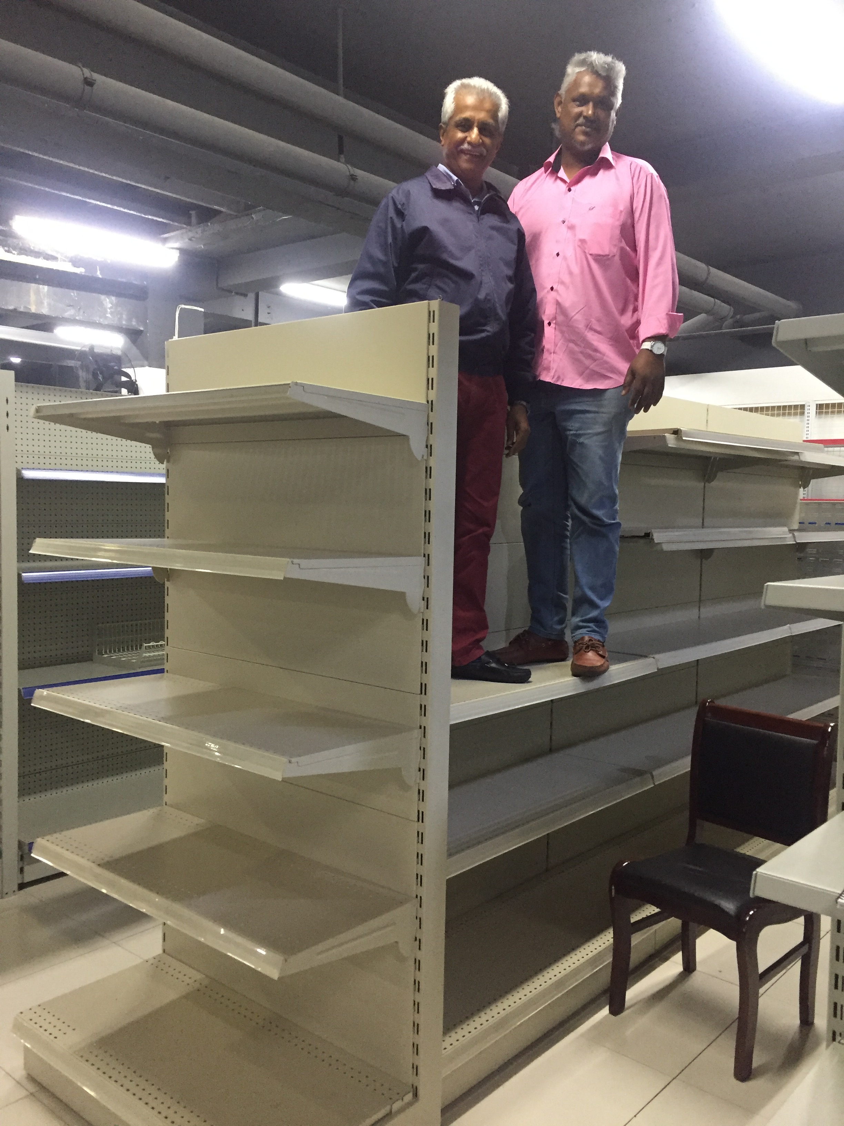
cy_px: 563
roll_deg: -0.4
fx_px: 943
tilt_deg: -2.1
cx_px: 422
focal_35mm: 29
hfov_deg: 48.2
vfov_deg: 61.7
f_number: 2.2
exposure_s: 1/33
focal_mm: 4.15
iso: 250
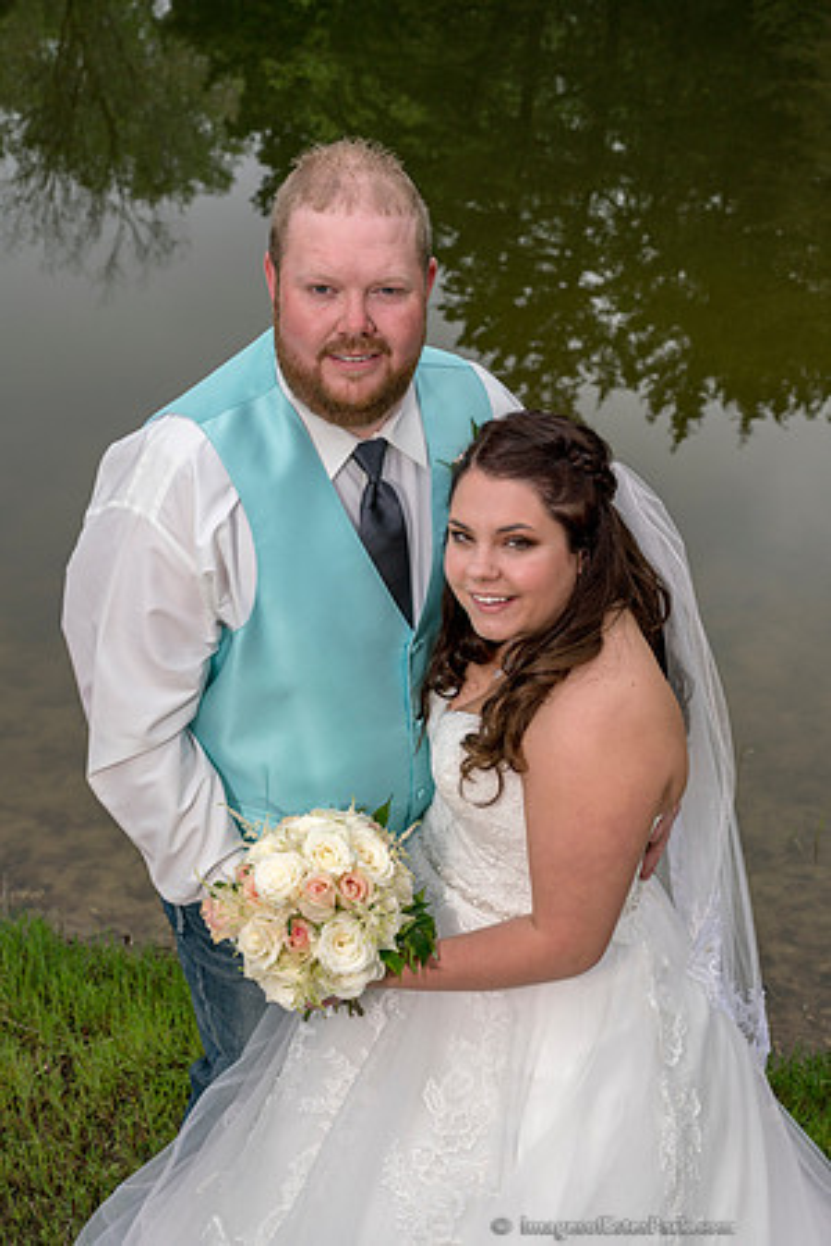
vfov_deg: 43.6
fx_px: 1558
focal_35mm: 45
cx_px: 416
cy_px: 623
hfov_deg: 29.9
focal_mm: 45
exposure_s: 1/800
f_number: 7.1
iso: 320
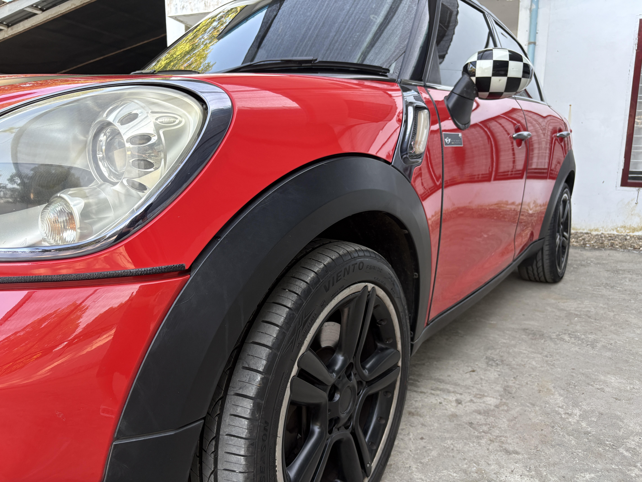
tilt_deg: -9.6
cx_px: 321
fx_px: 482
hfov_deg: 67.3
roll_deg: +0.0
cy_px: 241
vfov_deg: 53.1
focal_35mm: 26
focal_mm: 5.96
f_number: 1.6
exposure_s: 1/122
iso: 125
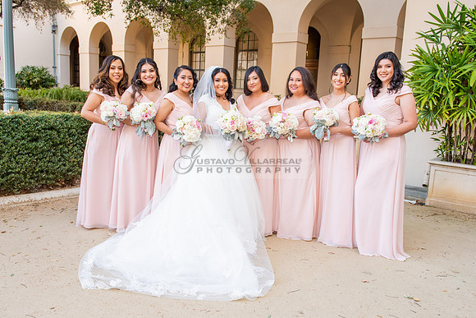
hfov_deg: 57.9
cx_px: 240
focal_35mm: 33
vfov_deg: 40.5
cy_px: 173
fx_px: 430
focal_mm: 27
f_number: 4.5
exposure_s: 1/200
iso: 640
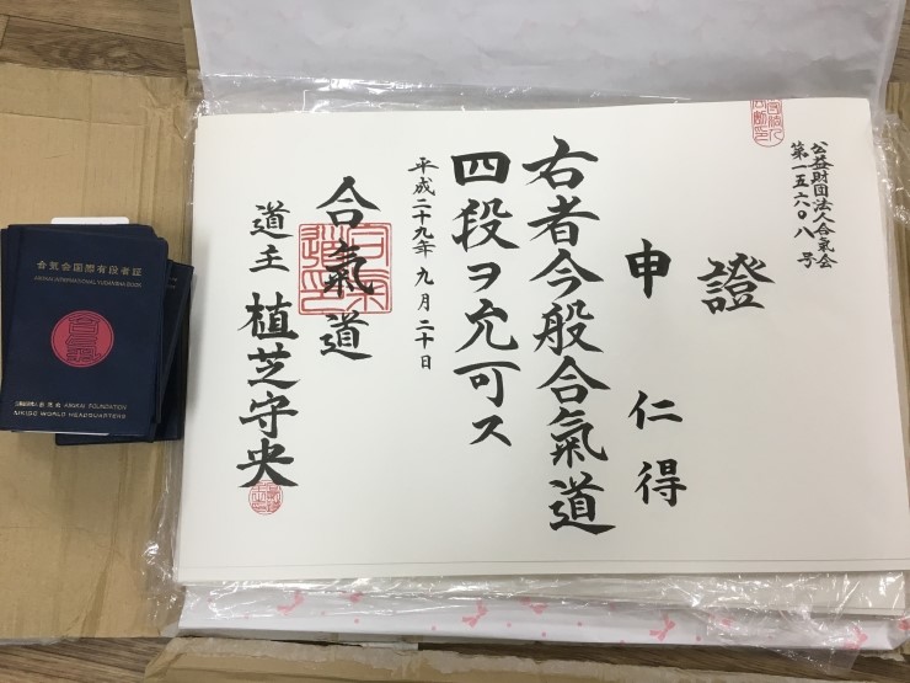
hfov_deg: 61.7
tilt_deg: -80.7
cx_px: 455
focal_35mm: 29
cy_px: 342
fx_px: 762
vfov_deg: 48.2
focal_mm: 4.15
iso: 32
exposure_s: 1/30
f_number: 2.2
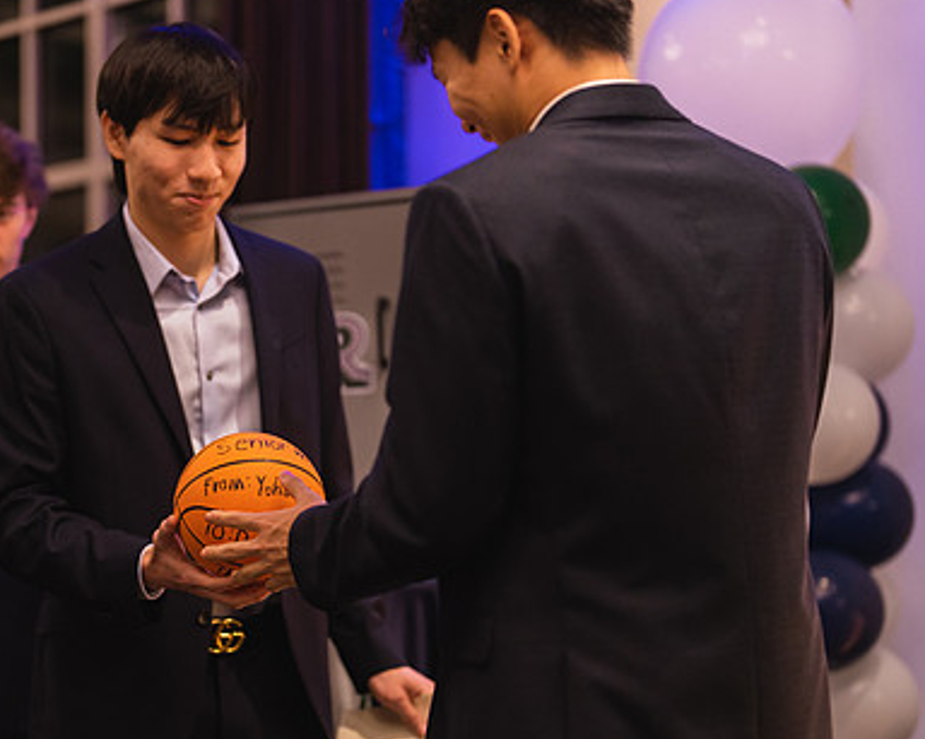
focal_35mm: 76
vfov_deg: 20.1
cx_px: 306
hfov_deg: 24.9
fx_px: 2080
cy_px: 481
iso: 1250
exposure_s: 1/400
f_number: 1.2
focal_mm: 50
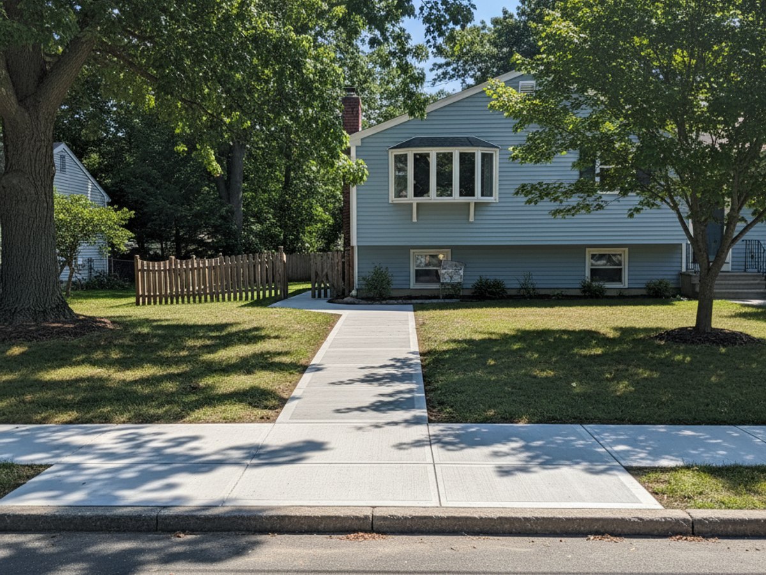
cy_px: 288
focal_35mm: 23
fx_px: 509
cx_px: 383
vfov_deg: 58.9
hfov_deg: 73.9
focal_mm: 6.4
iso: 513
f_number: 1.8
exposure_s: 1/1393
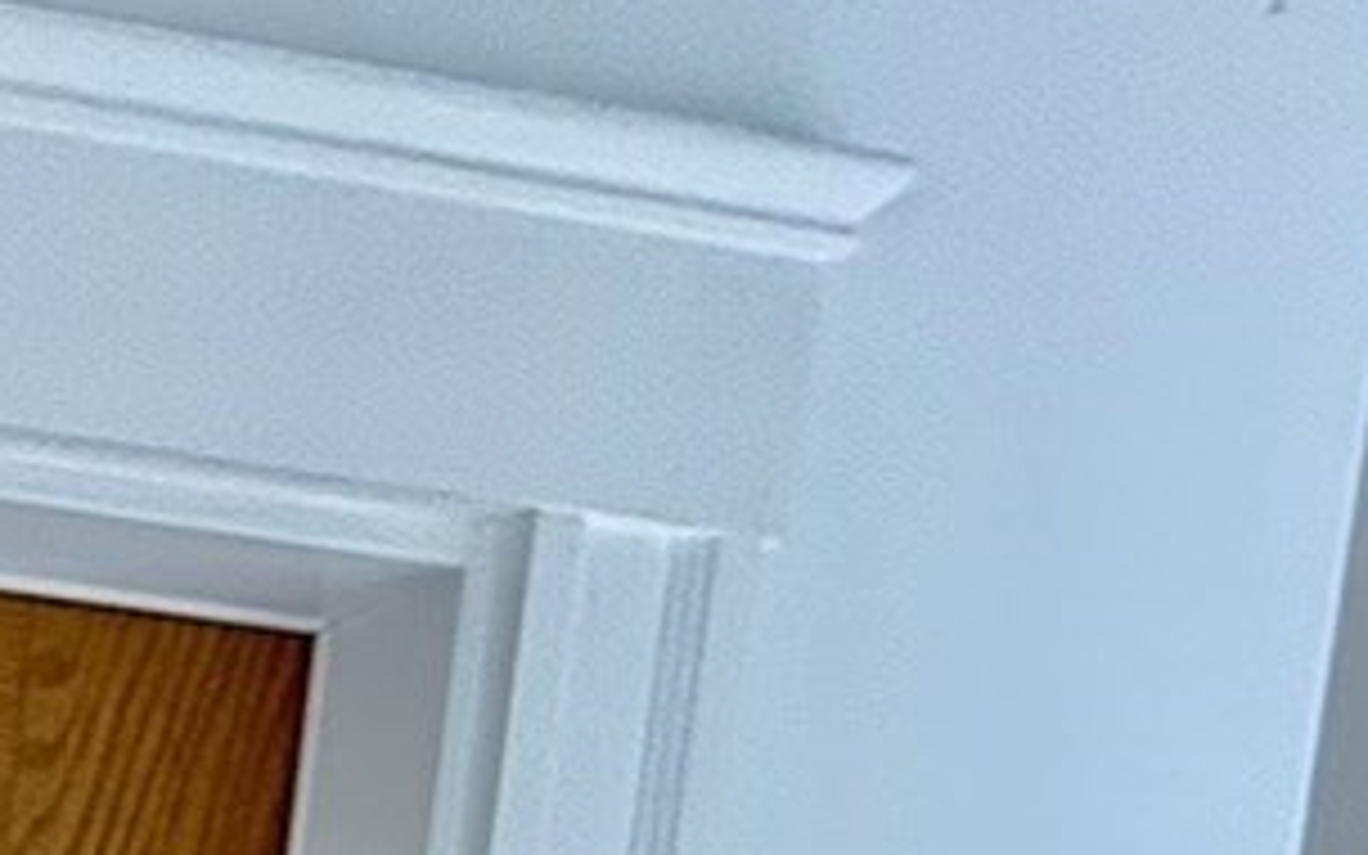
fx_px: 3728
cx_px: -2322
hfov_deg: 12.8
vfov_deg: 9.6
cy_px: 2714
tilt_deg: -7.0
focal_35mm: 100
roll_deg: -2.7
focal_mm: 2.22
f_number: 2.2
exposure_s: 1/99
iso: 100
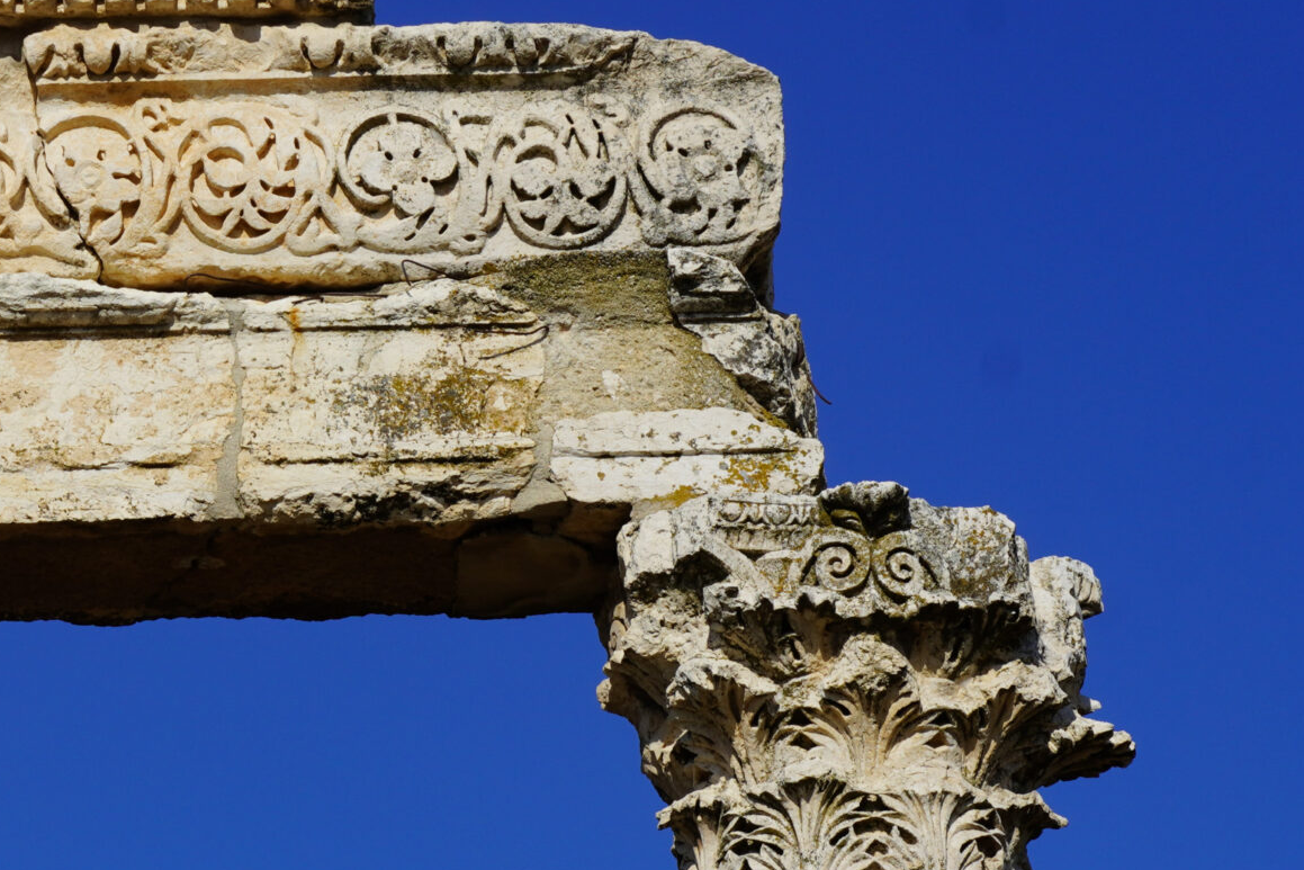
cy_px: 333
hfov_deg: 9.6
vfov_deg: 6.5
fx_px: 7680
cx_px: -17
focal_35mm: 212
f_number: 11
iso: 100
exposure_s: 1/320
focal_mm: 64
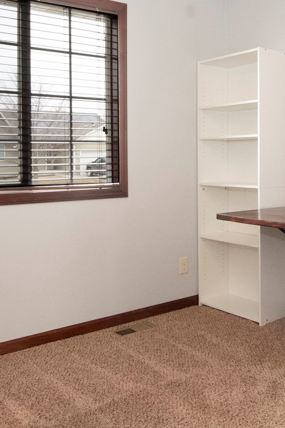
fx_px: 463
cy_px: 159
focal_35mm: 39
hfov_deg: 33.8
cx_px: 199
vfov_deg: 49.0
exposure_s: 1/40
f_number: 9
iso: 2000
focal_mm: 10
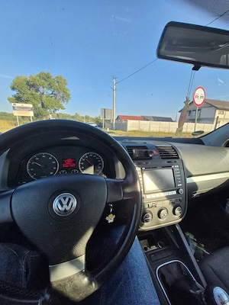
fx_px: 115
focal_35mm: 13
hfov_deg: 89.9
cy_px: 152
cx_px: 114
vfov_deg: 106.2
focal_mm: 1.74
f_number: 2.2
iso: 50
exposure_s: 1/507
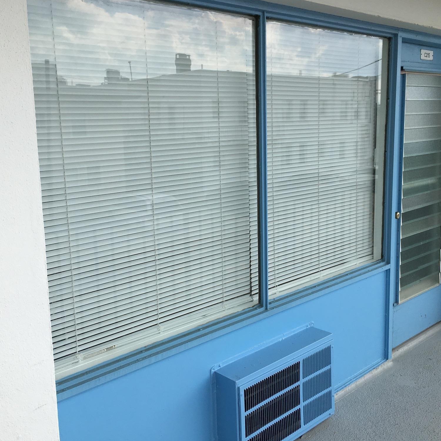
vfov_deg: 47.2
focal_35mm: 35
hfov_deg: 47.2
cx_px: 235
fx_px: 504
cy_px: 219
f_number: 2.2
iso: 25
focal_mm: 4.15
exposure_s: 1/1026
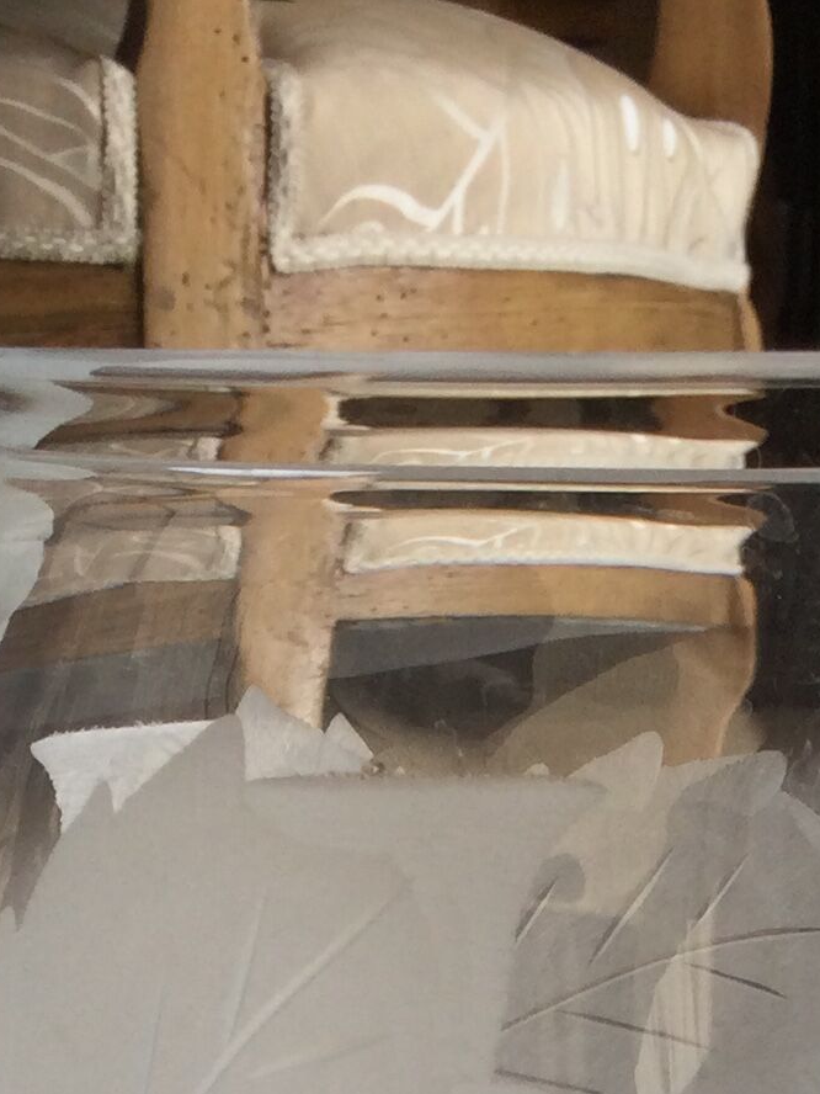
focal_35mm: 114
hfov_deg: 13.0
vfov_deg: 15.4
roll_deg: -1.2
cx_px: 566
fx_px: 3601
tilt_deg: -18.9
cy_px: 1811
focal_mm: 3.3
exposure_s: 1/168
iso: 25
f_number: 2.4
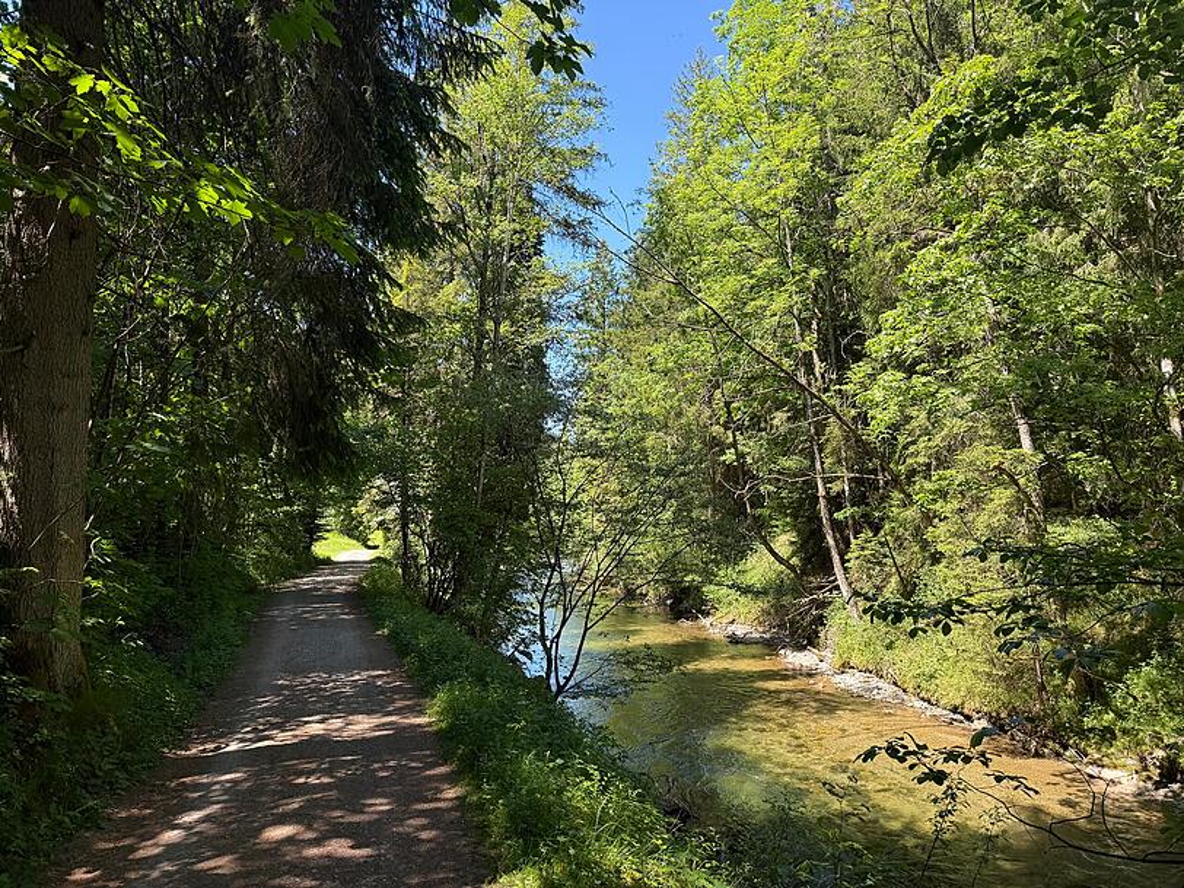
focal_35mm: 24
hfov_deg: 71.6
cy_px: 444
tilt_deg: +5.4
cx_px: 592
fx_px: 821
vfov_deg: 56.8
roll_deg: +0.3
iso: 100
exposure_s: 1/813
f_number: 1.78
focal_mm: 6.76
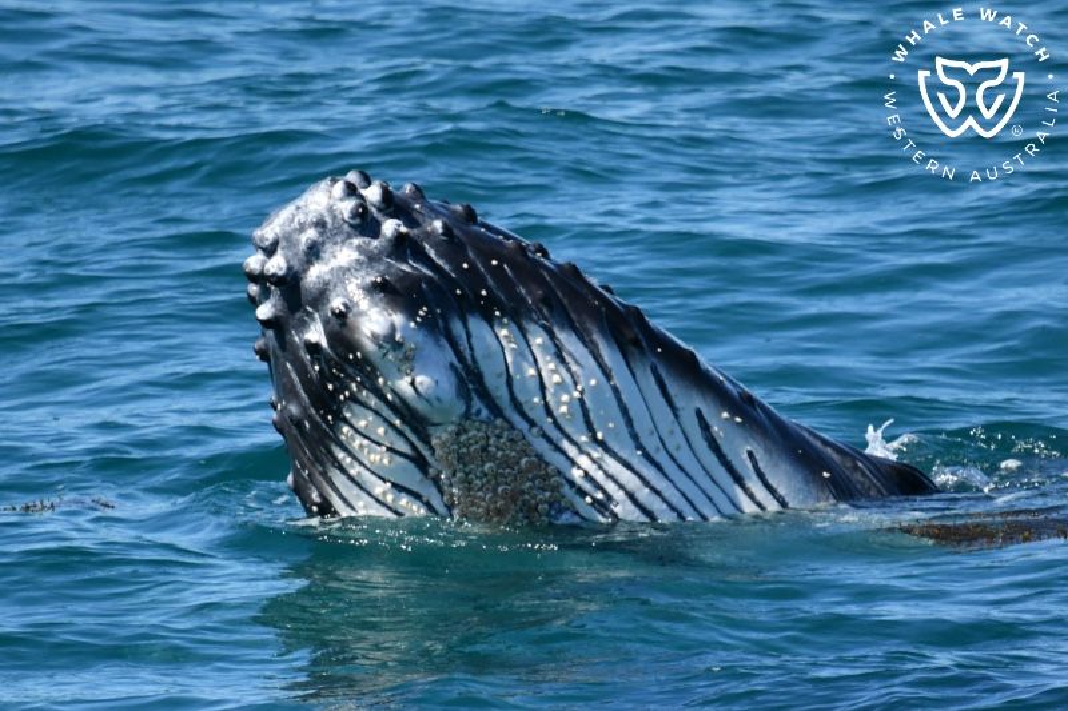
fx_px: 17795
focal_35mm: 600
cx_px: 534
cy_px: 356
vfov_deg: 2.3
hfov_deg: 3.4
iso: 1800
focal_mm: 600
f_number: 6.3
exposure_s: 1/8000
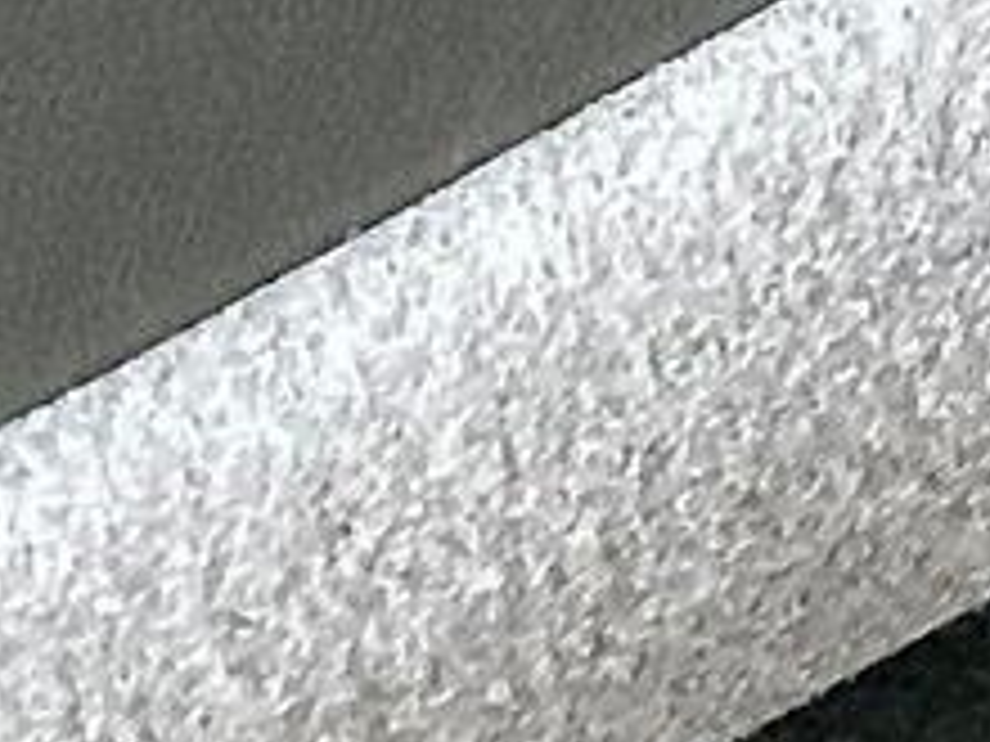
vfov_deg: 6.6
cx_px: 2876
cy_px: -1196
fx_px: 6034
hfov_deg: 8.1
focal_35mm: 211
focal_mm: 3
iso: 320
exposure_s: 1/32
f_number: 1.8
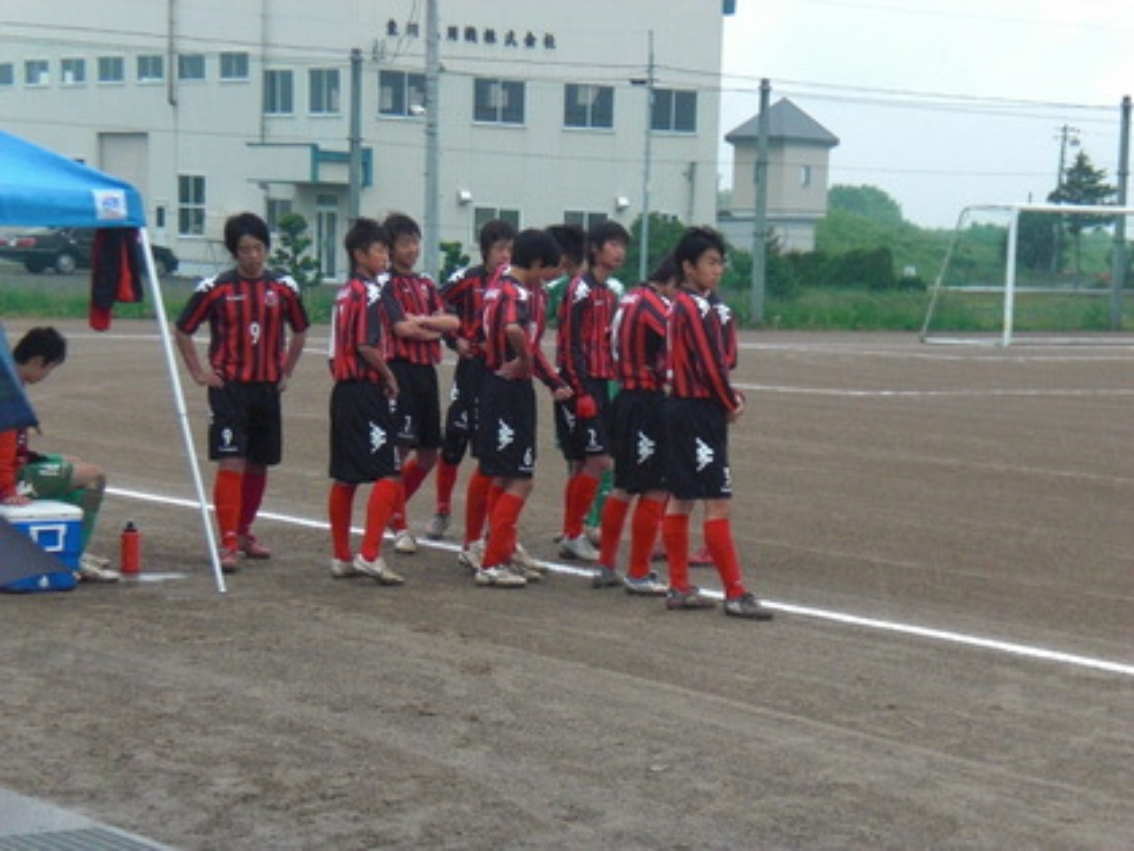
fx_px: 3276
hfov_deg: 19.6
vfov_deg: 14.8
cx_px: 567
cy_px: 426
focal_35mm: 100
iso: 400
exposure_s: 1/320
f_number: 5.4
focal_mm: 16.51
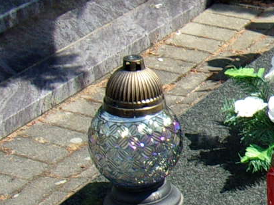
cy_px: 103
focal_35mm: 134
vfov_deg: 11.0
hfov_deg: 13.6
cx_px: 442
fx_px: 1060
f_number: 10.4
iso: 80
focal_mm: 4.9
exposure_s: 1/70
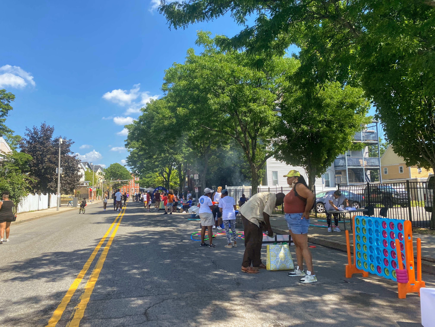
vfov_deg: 53.1
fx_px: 327
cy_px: 164
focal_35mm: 26
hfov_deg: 67.3
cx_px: 218
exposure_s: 1/1395
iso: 32
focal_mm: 4.25
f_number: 1.8
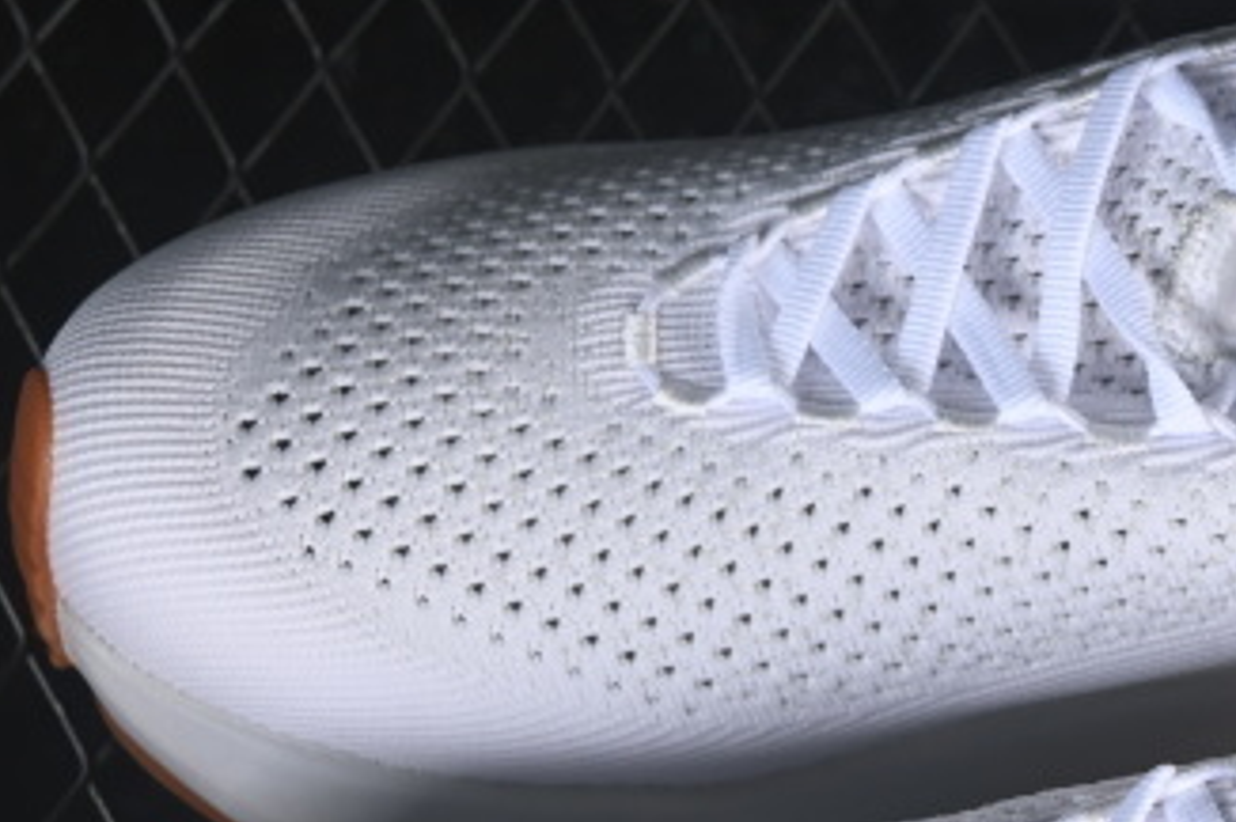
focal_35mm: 184
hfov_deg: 11.1
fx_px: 6314
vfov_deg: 7.4
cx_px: 1118
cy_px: 926
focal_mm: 50
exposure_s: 1/100
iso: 160
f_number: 7.1
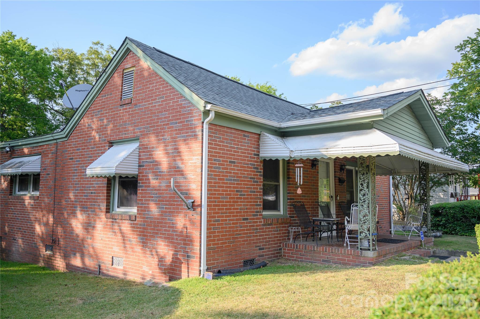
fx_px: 400
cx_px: 240
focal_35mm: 30
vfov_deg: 43.5
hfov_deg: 62.0
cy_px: 160
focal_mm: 30
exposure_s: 1/1000
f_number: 4
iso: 500
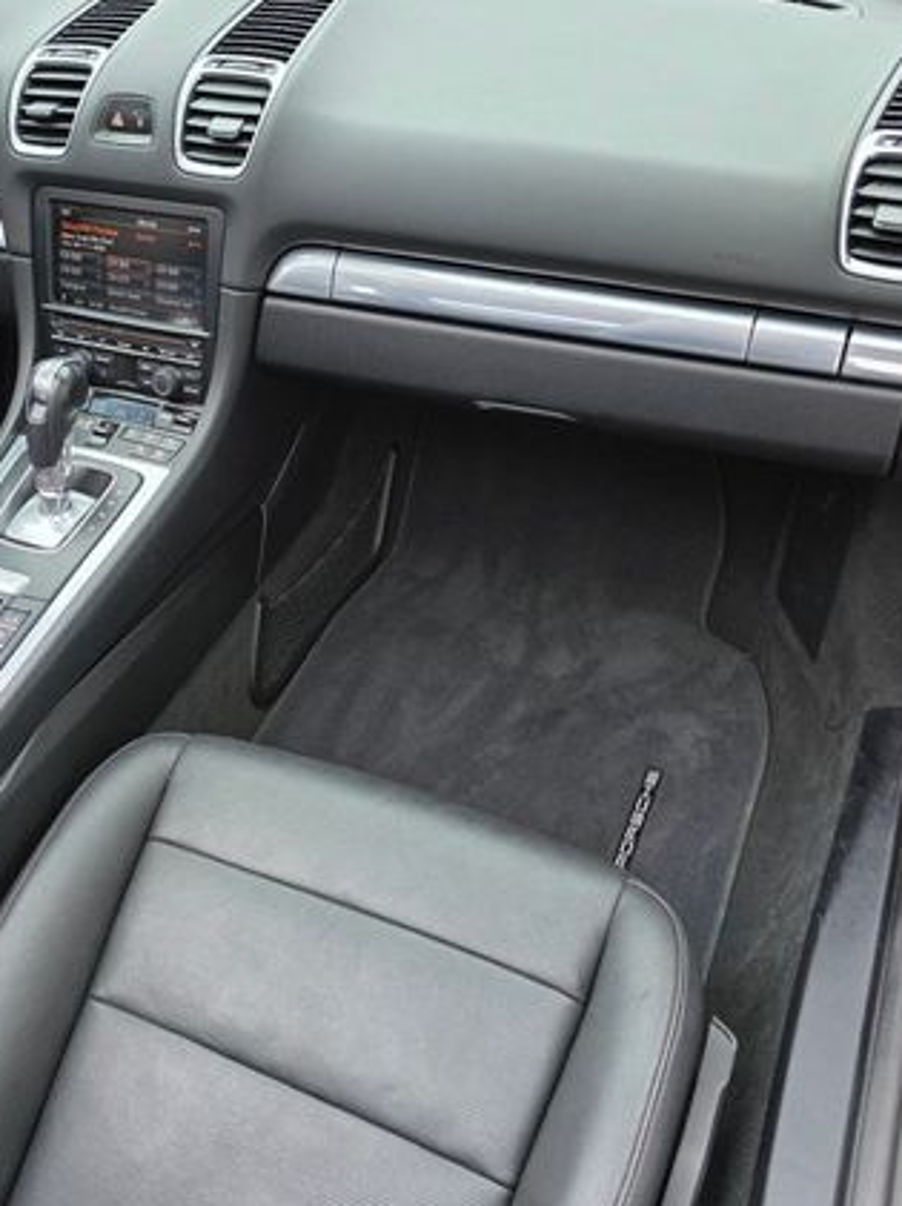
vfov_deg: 52.6
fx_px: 1218
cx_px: 209
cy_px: 573
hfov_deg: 39.4
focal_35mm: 35
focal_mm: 6.3
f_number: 1.7
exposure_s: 1/180
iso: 50
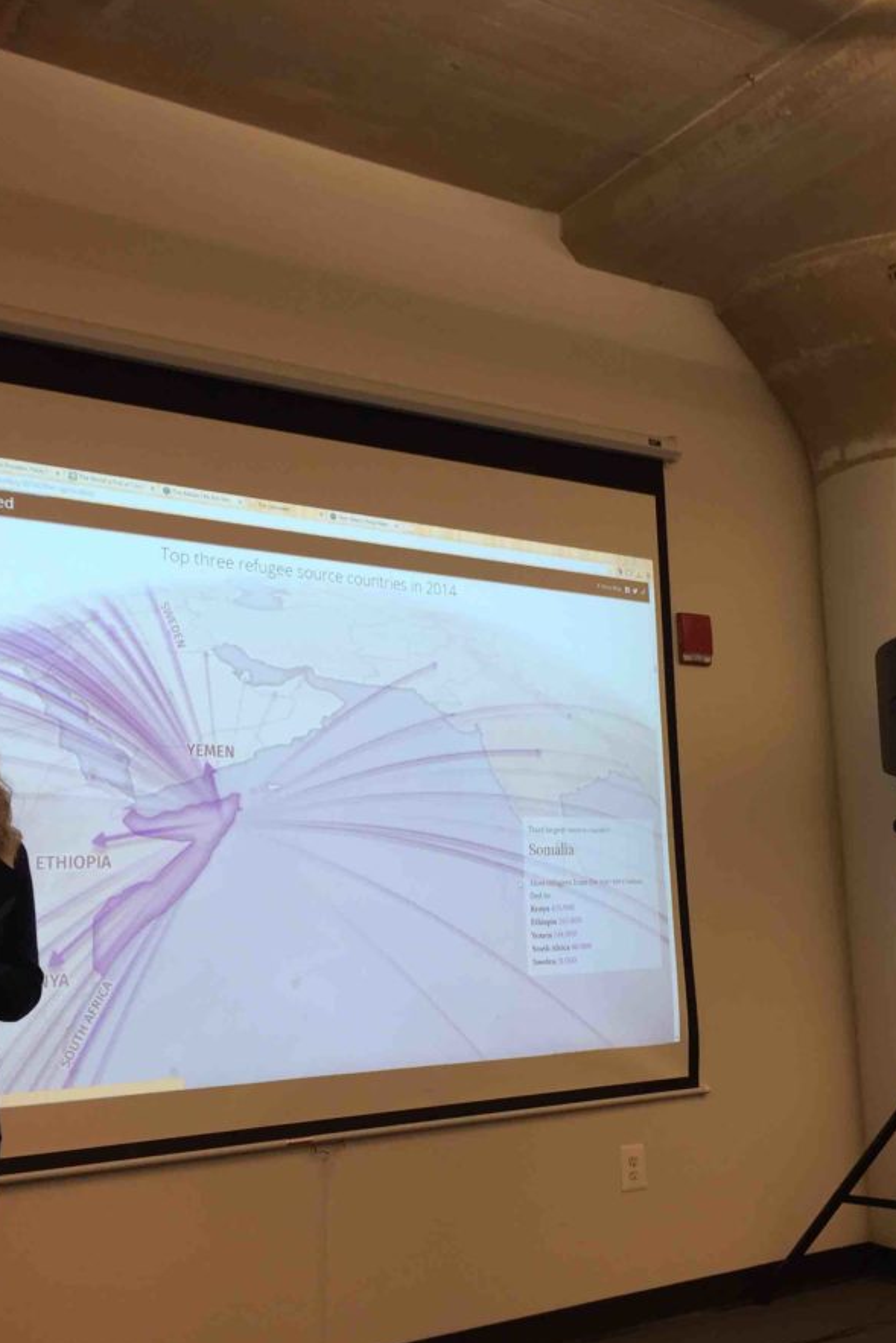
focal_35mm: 41
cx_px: 563
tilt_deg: +9.3
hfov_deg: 32.5
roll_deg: +1.8
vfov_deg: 47.4
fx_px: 1530
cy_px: 672
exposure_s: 1/60
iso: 40
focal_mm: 4.15
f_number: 2.2
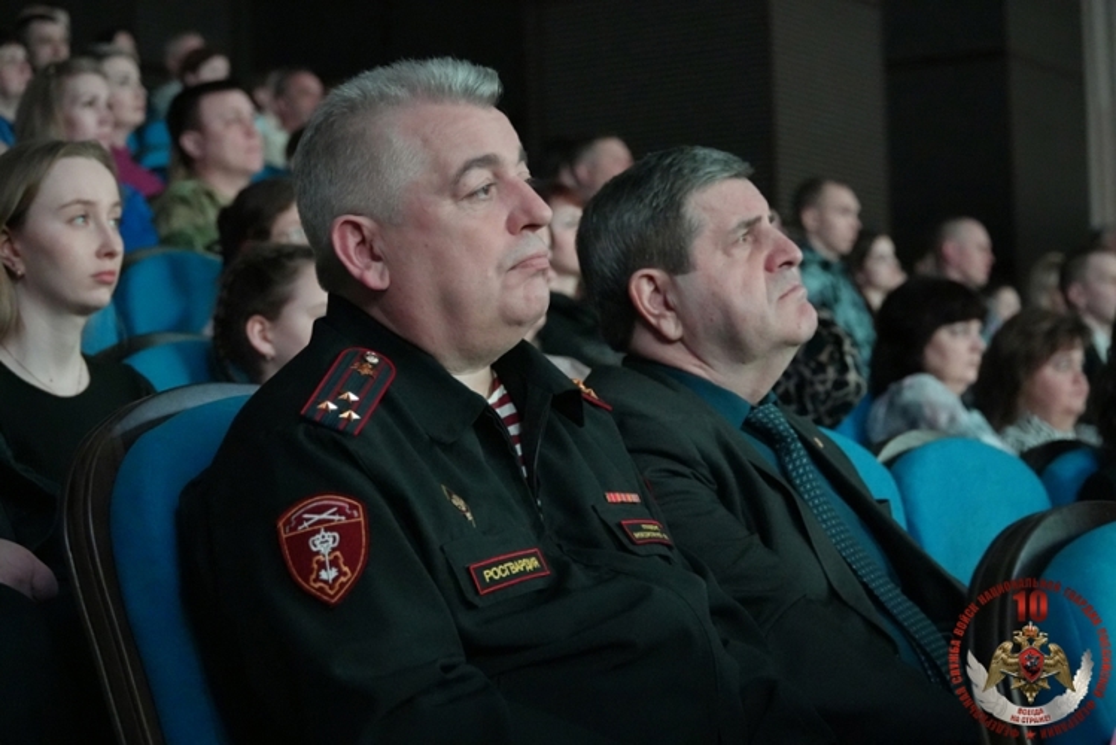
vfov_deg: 16.6
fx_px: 2558
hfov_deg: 24.6
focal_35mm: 82
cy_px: 372
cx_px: 558
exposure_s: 1/30
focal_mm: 55
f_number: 4
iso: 6400
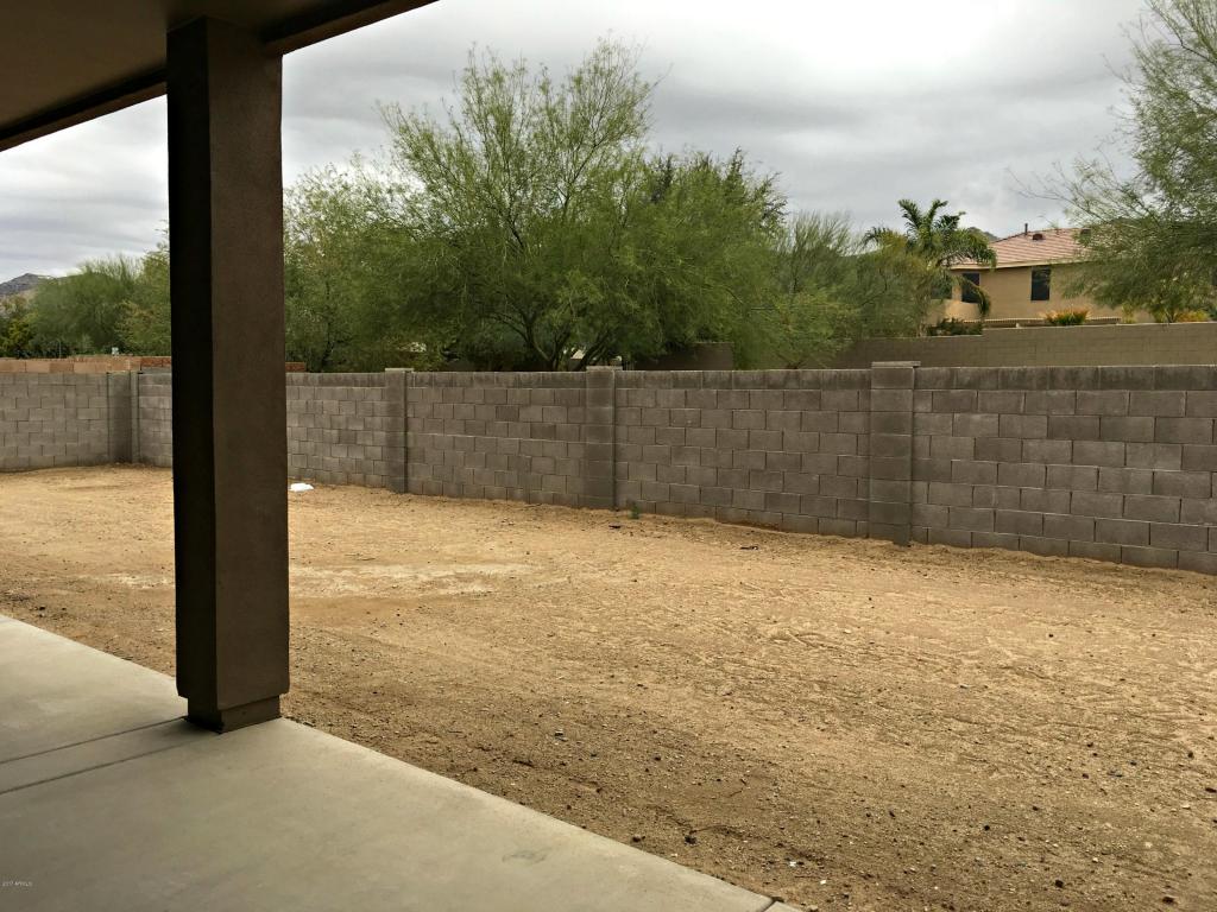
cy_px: 456
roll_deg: -0.2
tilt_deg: -4.7
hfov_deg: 61.7
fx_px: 1020
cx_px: 608
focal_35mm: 29
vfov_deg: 48.2
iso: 25
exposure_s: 1/204
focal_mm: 4.15
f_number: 2.2
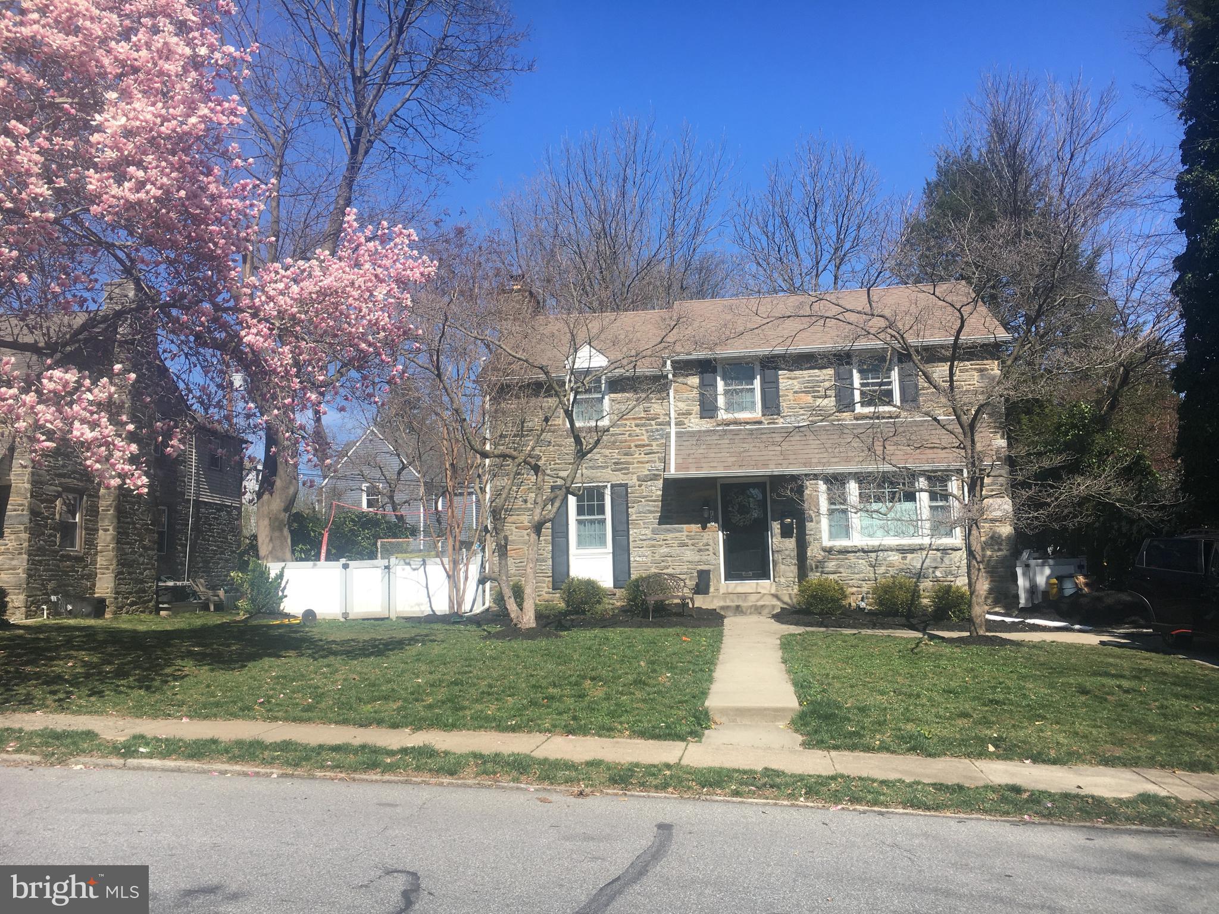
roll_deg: +2.2
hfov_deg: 61.7
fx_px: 1021
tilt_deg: +7.4
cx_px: 610
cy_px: 457
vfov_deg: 48.2
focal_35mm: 29
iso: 25
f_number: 2.2
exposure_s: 1/1304
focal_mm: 4.15
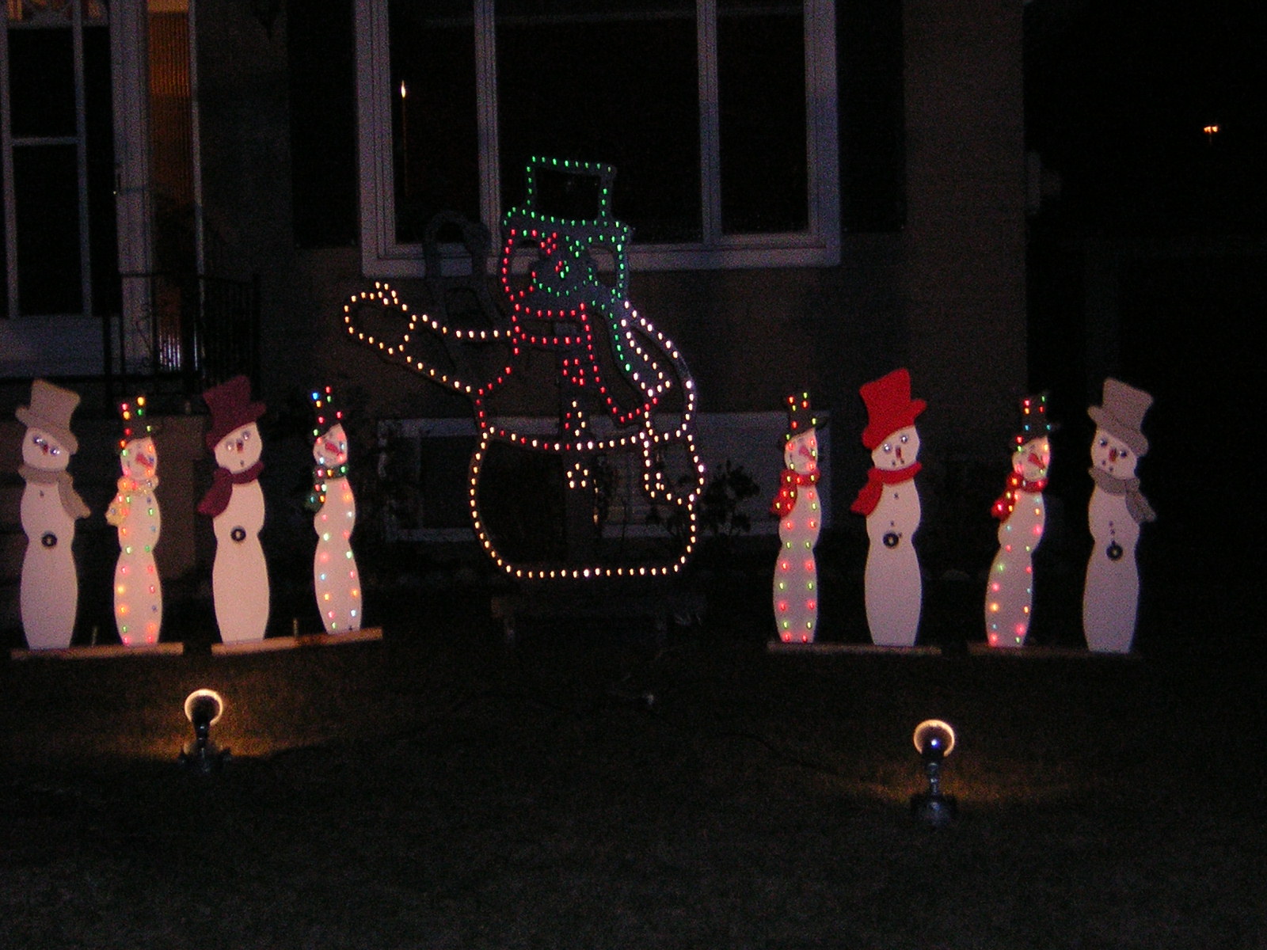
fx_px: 2562
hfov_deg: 27.8
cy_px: 475
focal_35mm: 70
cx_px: 634
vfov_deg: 21.0
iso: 200
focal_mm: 9.1
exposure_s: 1/60.1
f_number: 3.6
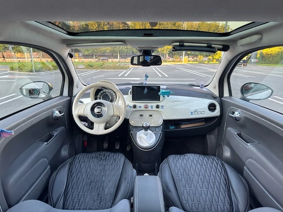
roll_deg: -1.0
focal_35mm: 24
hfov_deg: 71.6
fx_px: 196
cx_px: 142
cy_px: 106
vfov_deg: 56.8
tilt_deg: -14.7
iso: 80
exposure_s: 1/75
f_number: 1.78
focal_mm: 6.76
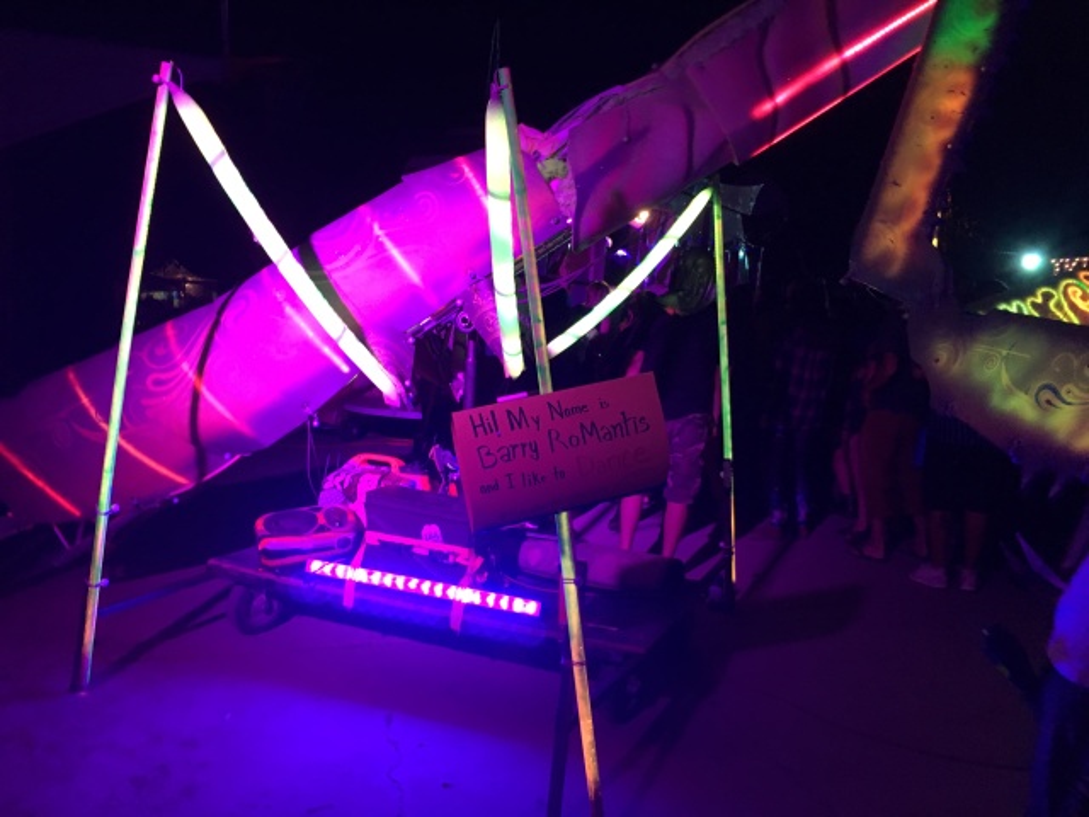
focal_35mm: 29
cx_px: 544
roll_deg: -4.4
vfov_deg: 48.2
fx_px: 912
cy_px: 408
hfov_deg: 61.7
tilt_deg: -5.4
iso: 125
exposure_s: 1/30
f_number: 2.2
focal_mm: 4.15
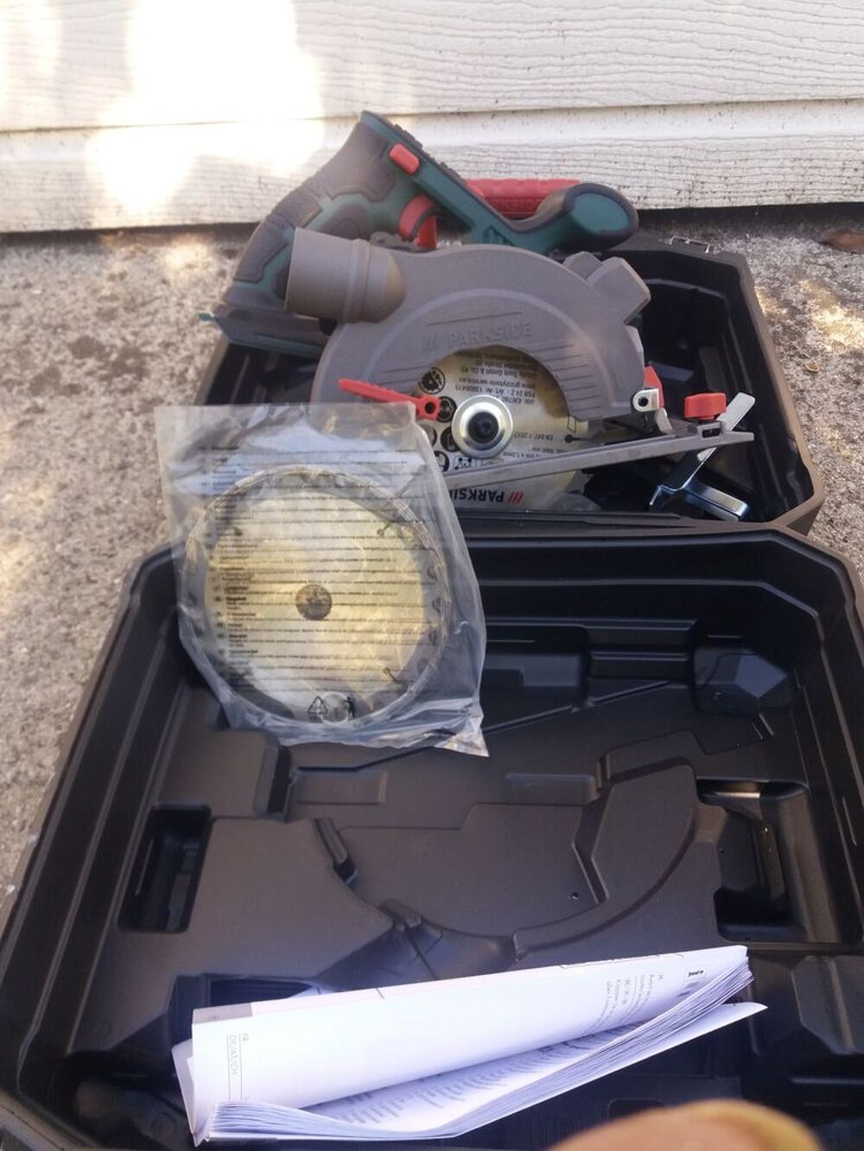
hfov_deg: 49.8
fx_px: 932
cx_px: 432
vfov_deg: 63.4
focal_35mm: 28
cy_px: 576
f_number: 1.9
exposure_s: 1/100
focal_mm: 3.7
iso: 80
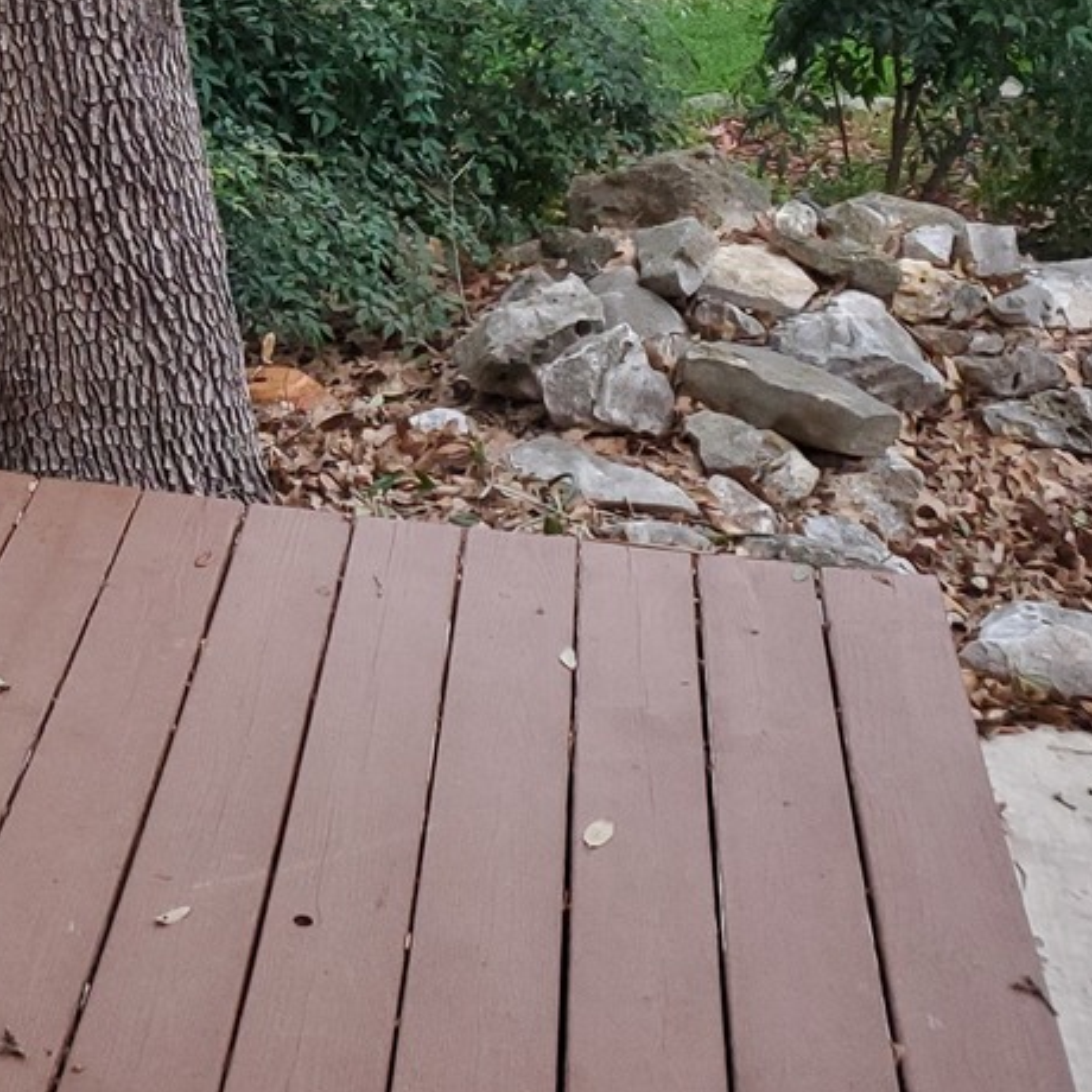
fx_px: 2570
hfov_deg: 22.0
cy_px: -74
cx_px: -261
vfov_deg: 22.8
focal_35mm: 72
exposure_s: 1/59
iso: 250
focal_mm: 4.3
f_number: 1.5
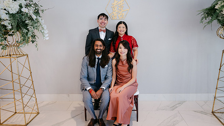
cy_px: 66
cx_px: 113
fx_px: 178
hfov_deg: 64.3
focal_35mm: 30
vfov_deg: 38.9
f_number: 4
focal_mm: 28
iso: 800
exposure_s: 1/100
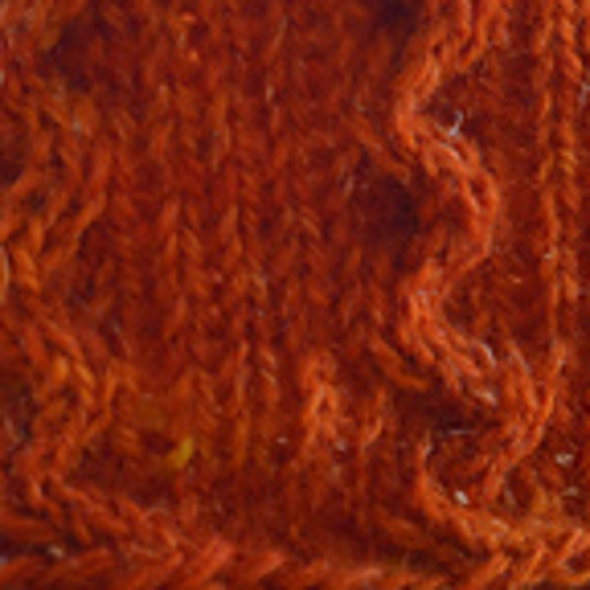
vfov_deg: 9.8
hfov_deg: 9.9
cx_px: 154
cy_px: -57
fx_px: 3413
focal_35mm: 177
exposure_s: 1/30
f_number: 5.3
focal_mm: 40
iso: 800
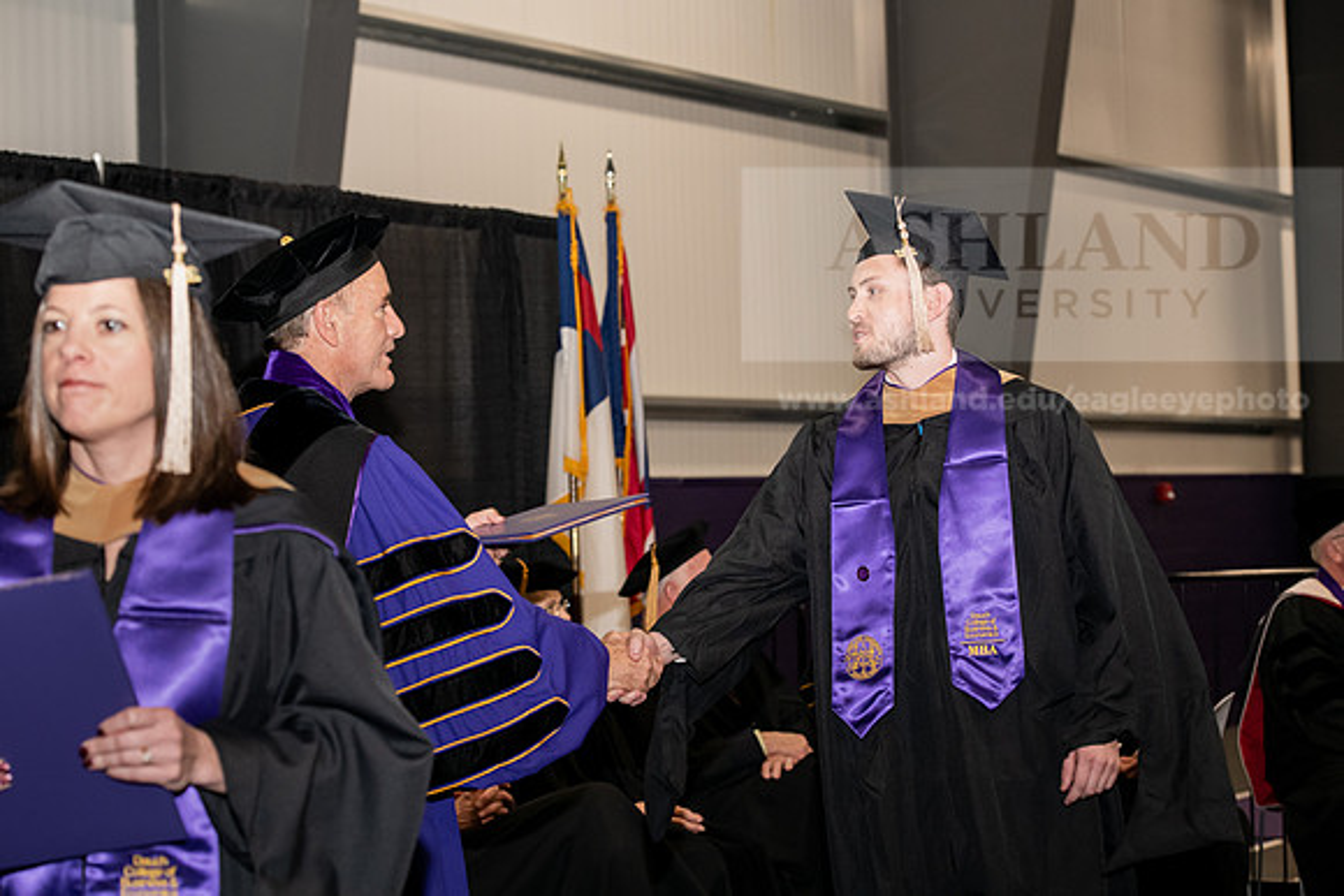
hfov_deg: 26.0
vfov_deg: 17.5
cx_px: 672
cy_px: 448
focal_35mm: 78
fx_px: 2913
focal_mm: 78
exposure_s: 1/200
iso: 1600
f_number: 5.6
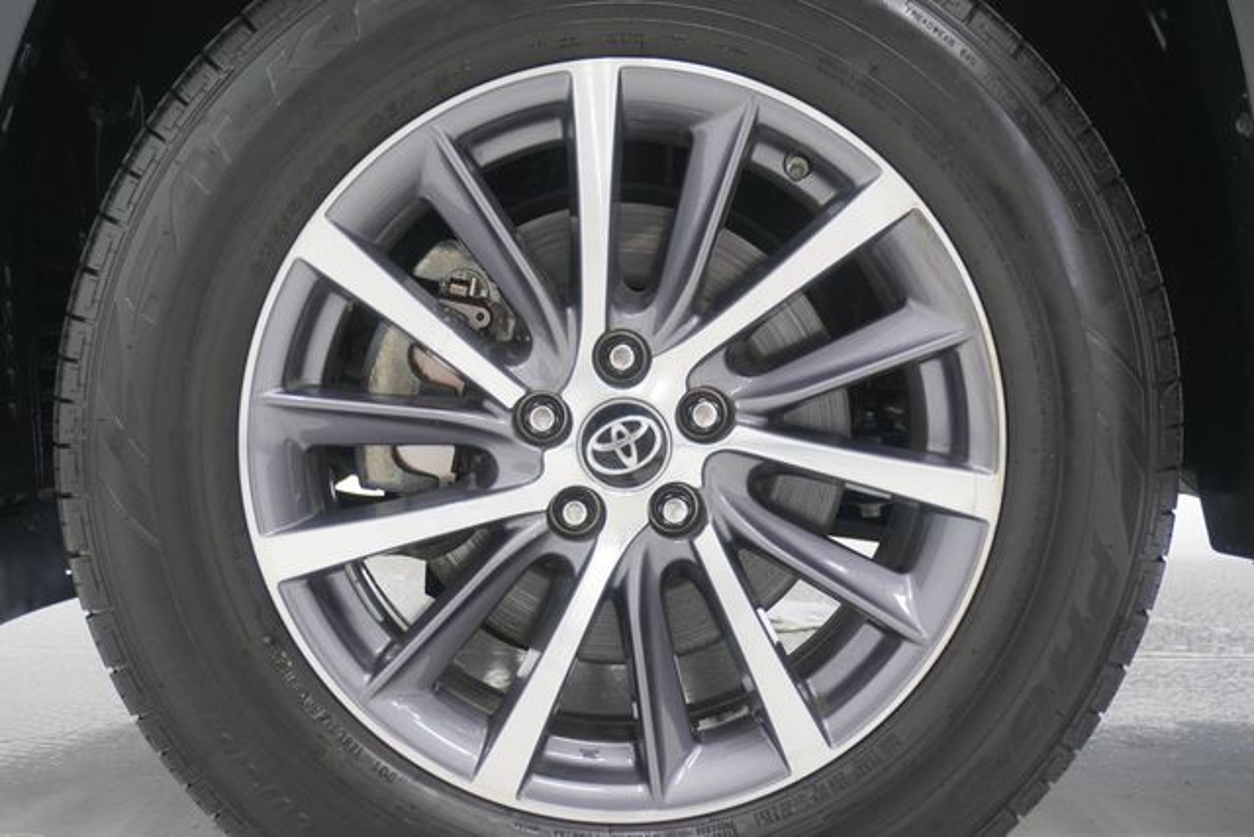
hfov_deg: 43.6
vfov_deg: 29.9
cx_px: 627
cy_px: 418
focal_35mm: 45
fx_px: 1568
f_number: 5
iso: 800
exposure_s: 1/160
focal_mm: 30
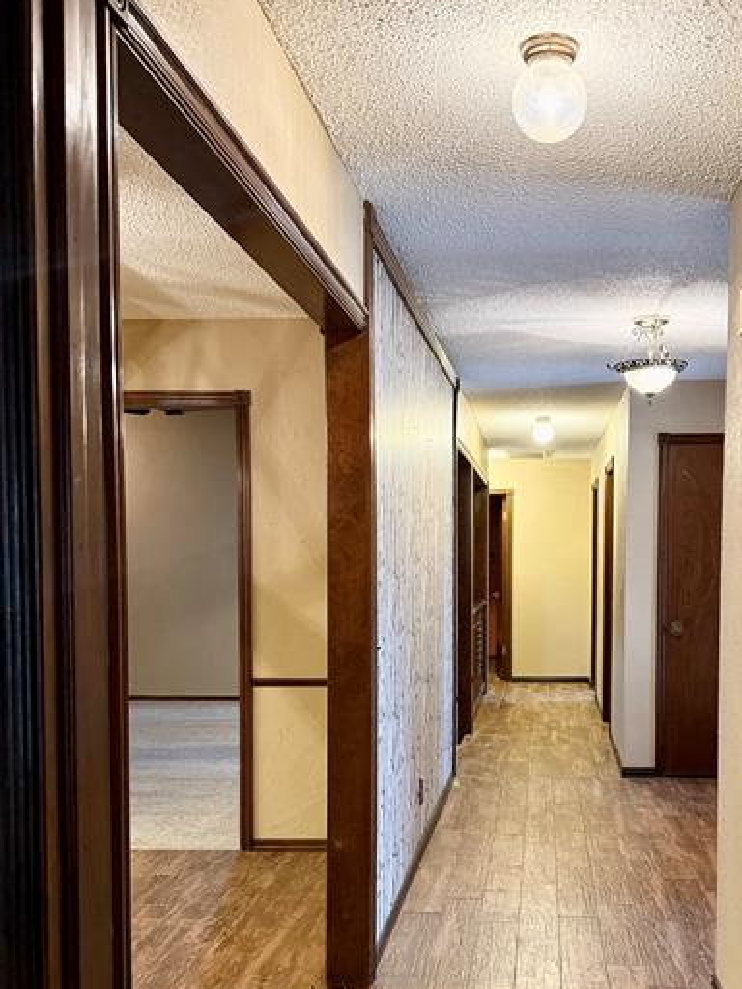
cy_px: 605
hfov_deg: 39.2
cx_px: 495
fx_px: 1029
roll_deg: -0.9
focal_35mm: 36
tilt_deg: -3.9
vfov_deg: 50.9
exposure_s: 1/60
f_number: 1.78
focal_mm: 6.76
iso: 400
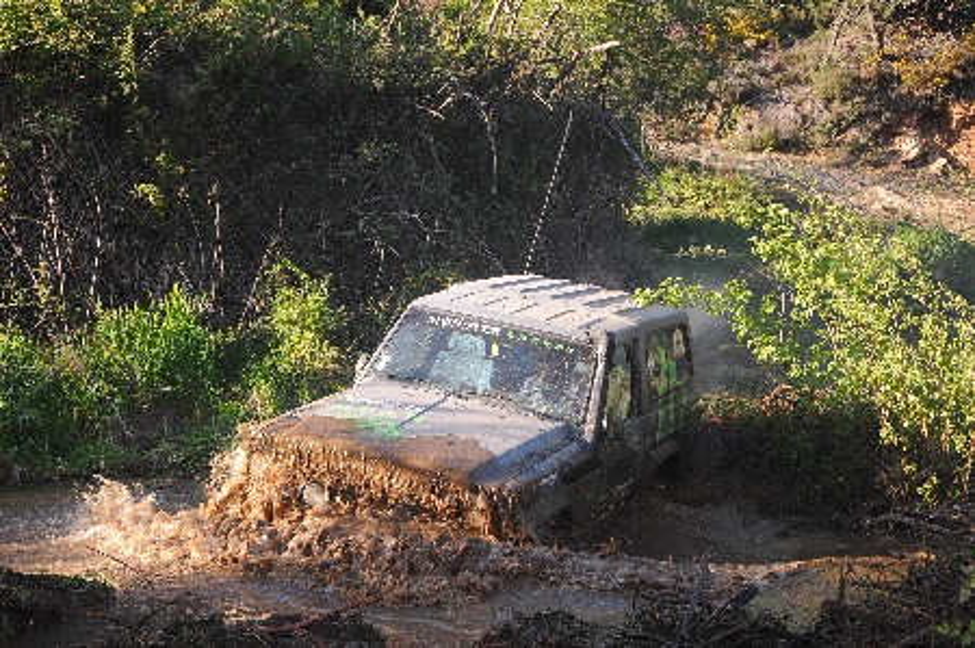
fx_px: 1826
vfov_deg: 20.1
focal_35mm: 68
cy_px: 324
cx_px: 488
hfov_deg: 29.9
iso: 250
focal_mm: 45
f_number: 5.6
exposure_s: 1/160
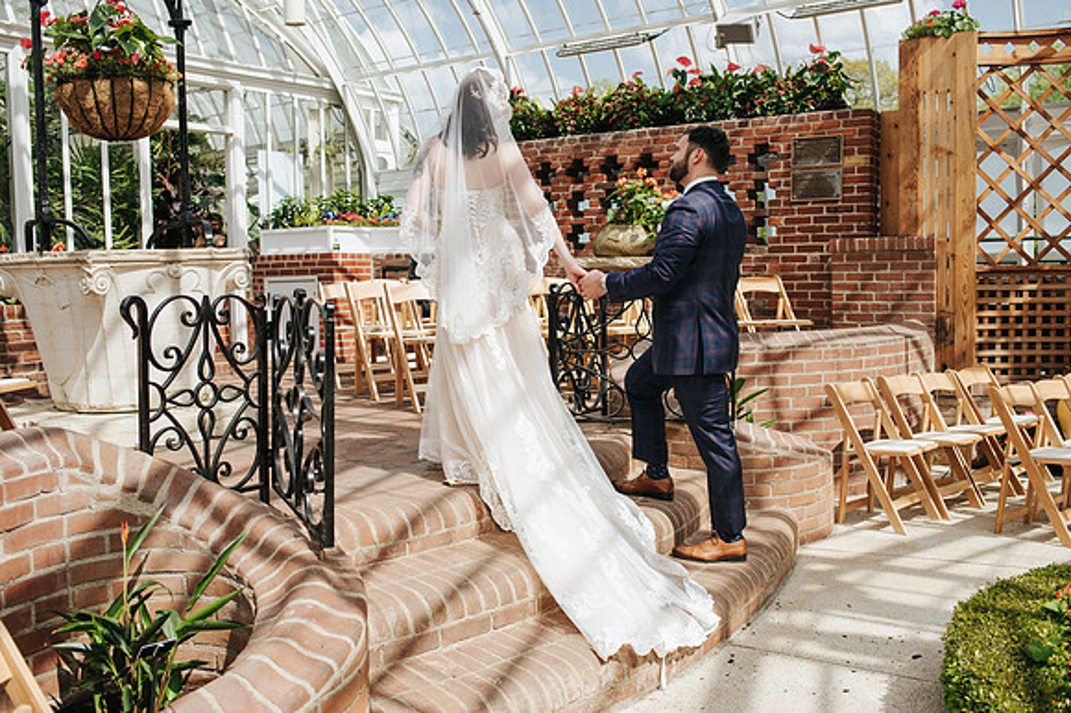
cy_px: 356
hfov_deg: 54.5
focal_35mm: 35
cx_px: 536
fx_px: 1041
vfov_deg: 37.8
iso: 100
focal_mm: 35
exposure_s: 1/640
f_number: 3.5
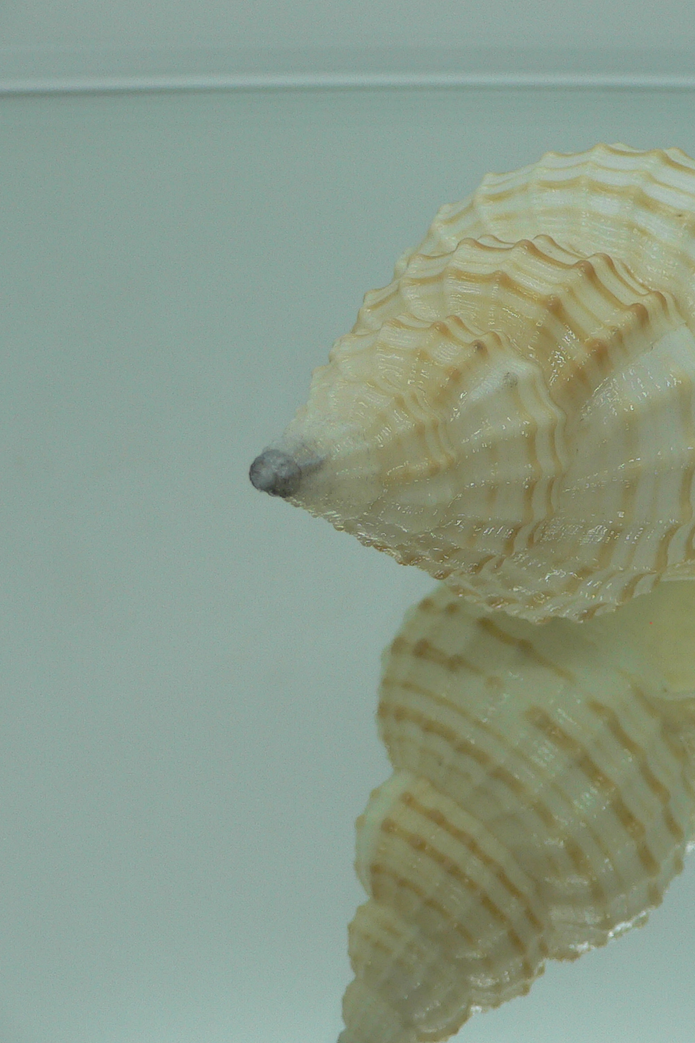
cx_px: 572
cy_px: 519
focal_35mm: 49
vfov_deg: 40.4
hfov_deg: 26.9
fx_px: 1420
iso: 80
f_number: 2.8
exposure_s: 1/60
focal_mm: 4.6
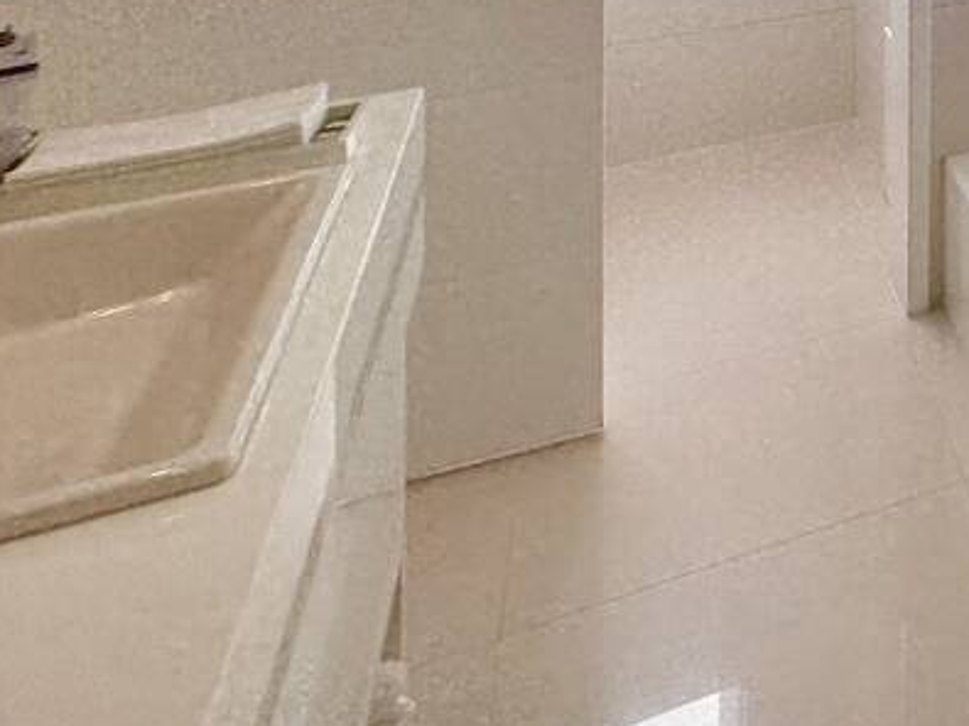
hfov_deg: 24.7
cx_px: 1585
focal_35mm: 51
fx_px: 1427
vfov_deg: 22.2
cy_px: -434
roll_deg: -2.0
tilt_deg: -0.5
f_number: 2.2
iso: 40
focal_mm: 2.22
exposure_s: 1/265
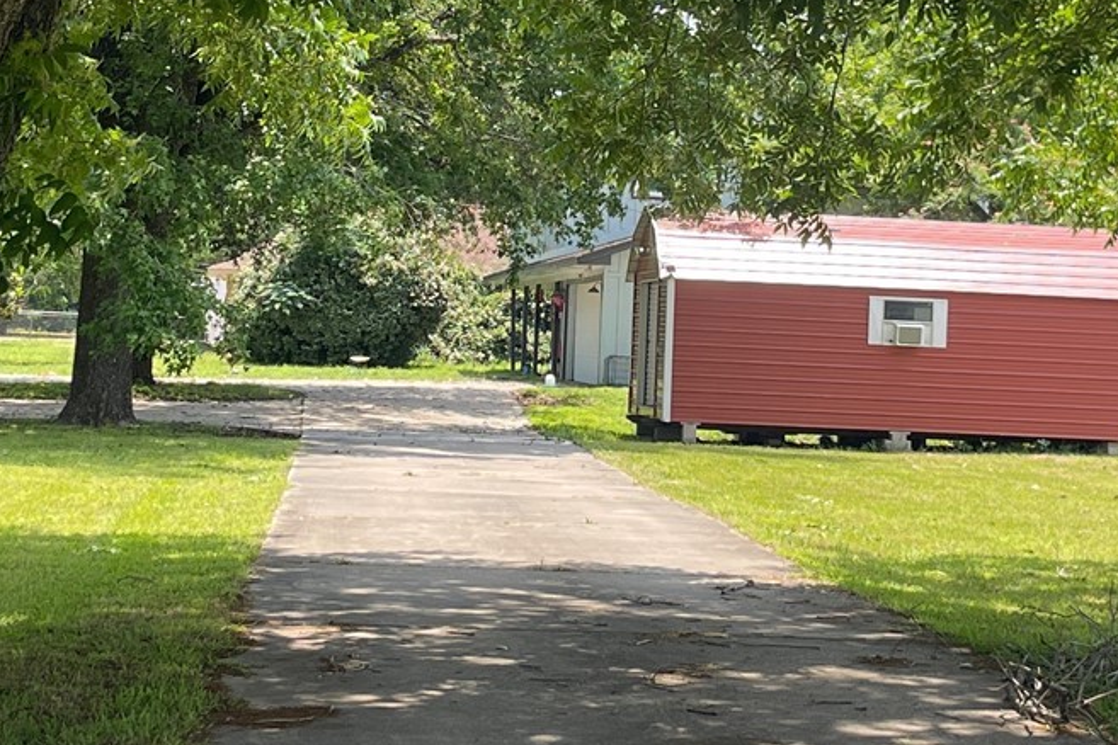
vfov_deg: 16.8
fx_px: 2515
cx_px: 585
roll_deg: -3.2
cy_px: 201
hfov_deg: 25.1
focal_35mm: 81
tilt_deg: +1.5
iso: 32
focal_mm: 5.1
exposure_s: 1/786
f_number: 1.6
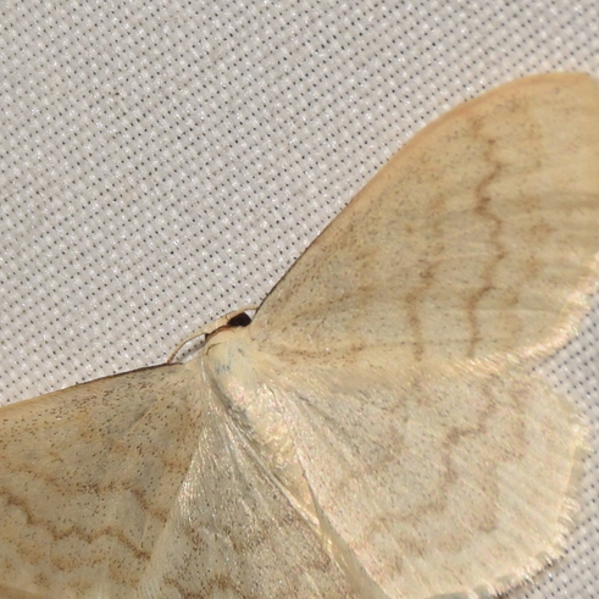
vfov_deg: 5.0
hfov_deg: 5.0
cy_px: 371
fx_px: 6833
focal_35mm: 349
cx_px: 283
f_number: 10
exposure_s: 1/160
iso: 125
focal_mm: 140
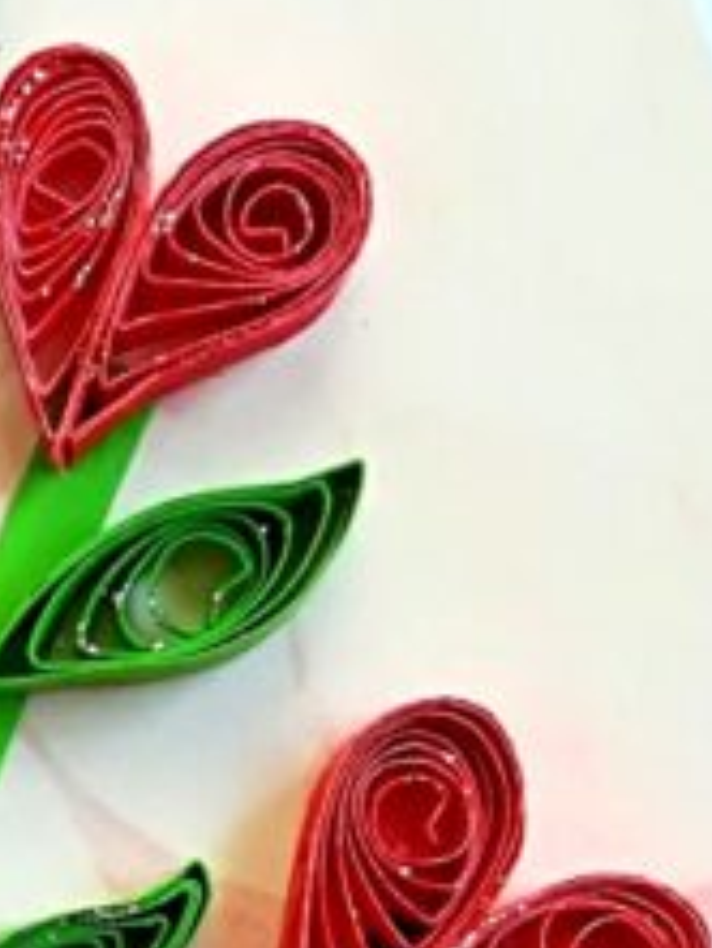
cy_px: 1132
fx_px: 2575
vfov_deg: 19.6
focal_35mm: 94
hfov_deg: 14.6
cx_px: -369
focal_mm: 3.83
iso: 100
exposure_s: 1/33.3
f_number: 2.2
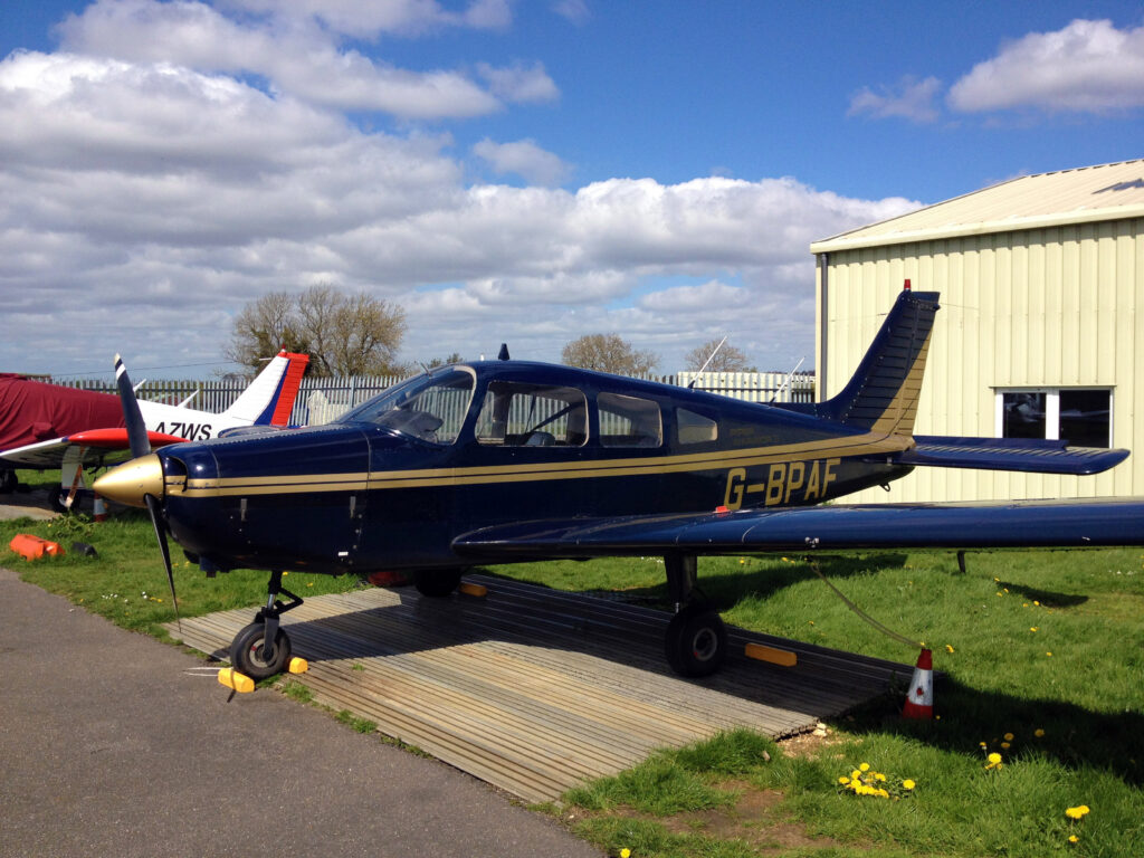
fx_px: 1157
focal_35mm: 35
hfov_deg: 52.6
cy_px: 429
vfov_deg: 40.7
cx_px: 572
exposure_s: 1/2304
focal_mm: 4.28
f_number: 2.4
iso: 50
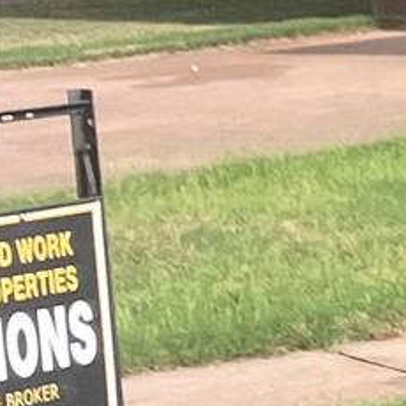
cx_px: 1799
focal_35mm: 220
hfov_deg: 6.1
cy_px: 125
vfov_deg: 8.0
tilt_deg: -6.2
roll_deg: +1.9
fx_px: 2919
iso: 32
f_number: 1.8
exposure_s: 1/810
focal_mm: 3.99
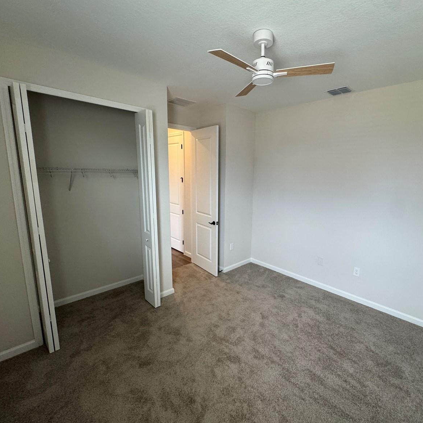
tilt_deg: -9.5
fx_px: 235
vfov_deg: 84.0
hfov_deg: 83.5
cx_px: 241
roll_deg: -1.6
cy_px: 211
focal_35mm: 17
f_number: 2.2
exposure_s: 1/120
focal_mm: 2.22
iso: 200
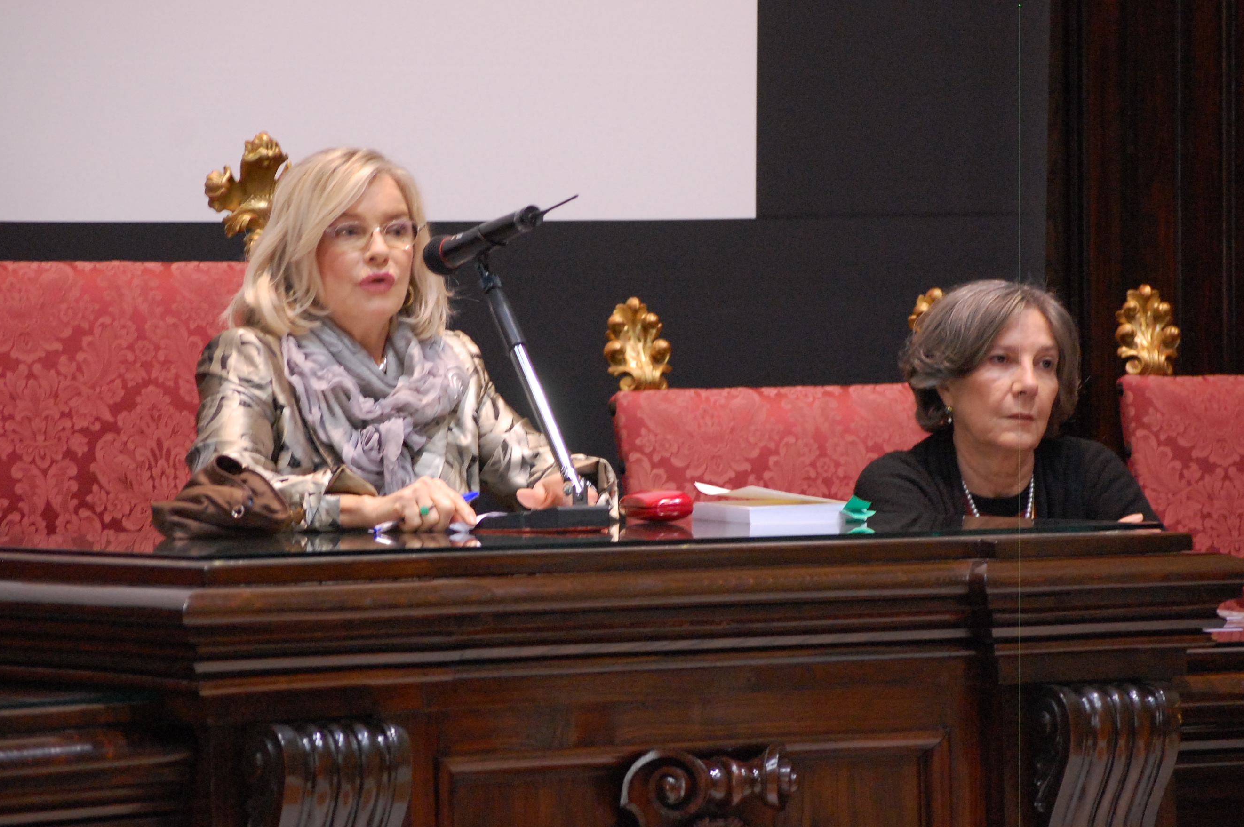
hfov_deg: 13.1
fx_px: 5420
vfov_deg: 8.7
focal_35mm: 157
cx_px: 590
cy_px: 433
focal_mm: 92
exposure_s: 1/25
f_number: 4.5
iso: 1600
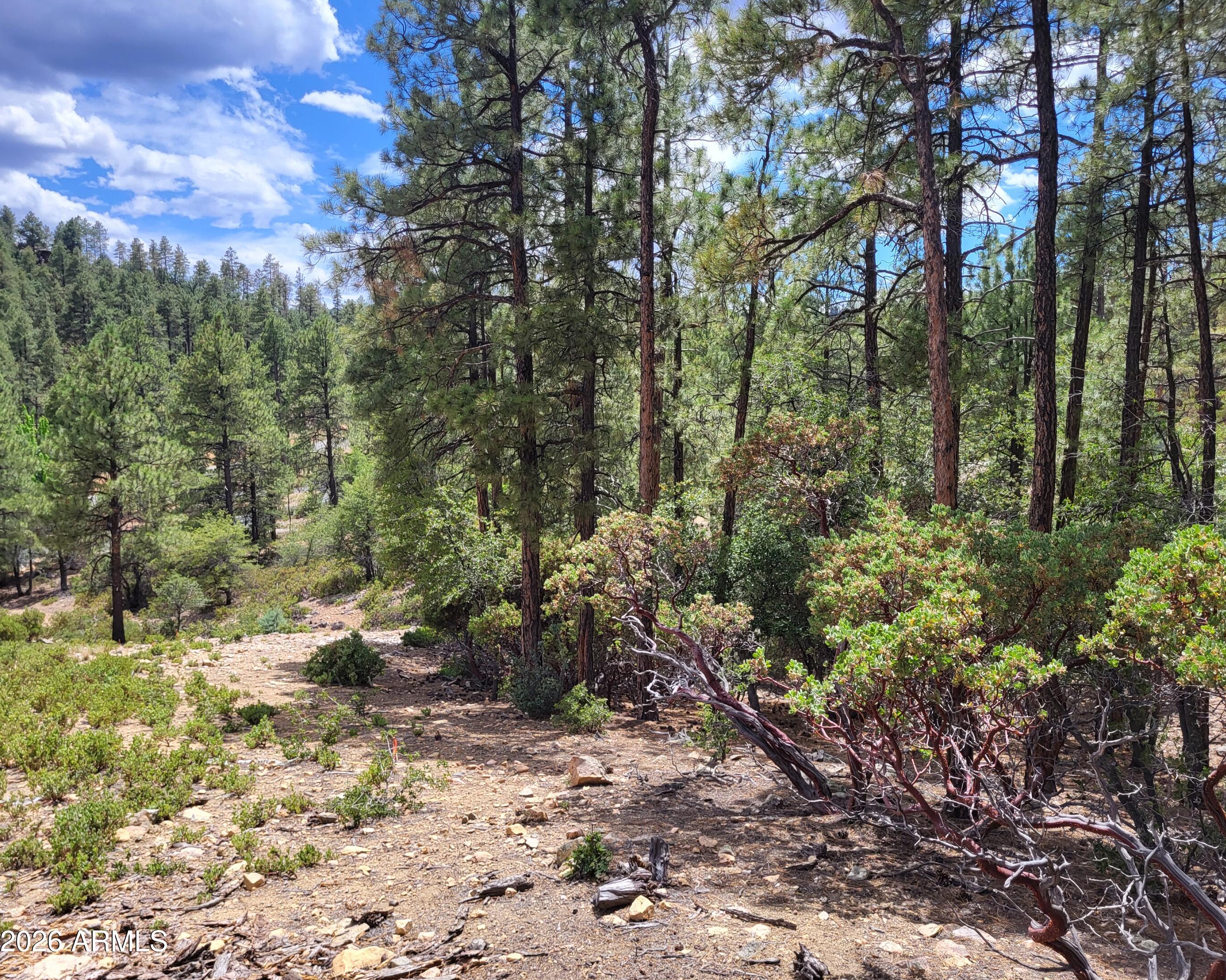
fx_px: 1016
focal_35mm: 28
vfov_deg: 51.5
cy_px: 481
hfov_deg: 62.1
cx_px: 674
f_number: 1.8
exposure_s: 1/1632
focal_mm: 5.4
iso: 40
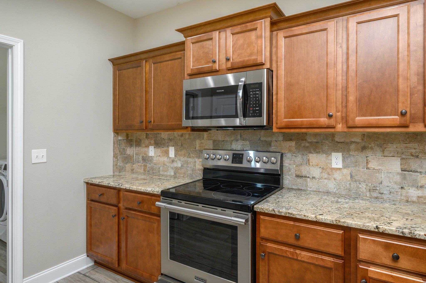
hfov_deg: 81.2
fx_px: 248
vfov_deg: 59.4
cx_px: 213
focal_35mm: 21
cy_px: 142
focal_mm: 21
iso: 320
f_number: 8
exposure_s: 1/25
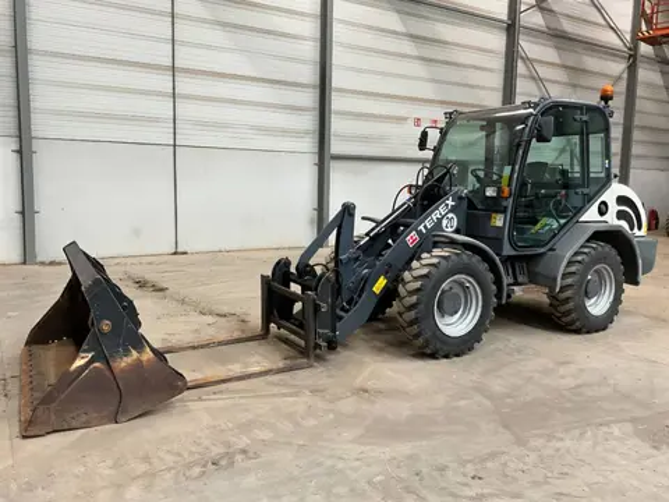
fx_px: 560
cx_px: 334
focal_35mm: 29
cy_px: 251
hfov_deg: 61.7
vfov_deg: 48.2
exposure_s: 1/60
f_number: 1.8
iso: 125
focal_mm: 3
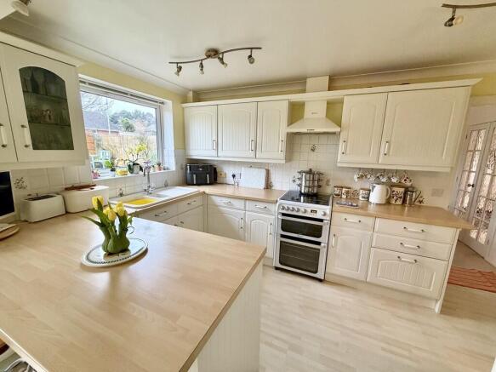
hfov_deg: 102.1
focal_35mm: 14
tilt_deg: -10.5
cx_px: 248
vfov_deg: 85.7
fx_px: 201
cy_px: 186
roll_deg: -1.7
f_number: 2.2
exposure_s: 1/50
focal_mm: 2.22
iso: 320
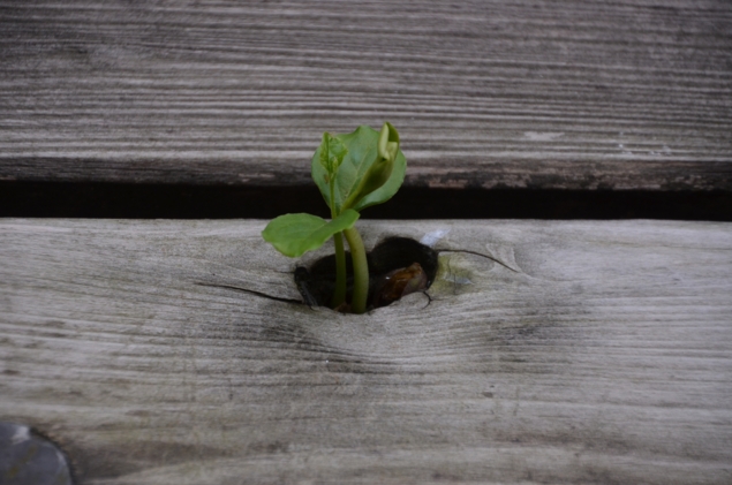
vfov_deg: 3.4
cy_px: 242
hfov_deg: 5.1
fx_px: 8220
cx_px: 366
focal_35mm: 405
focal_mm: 270
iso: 450
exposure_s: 1/1000
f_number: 6.3
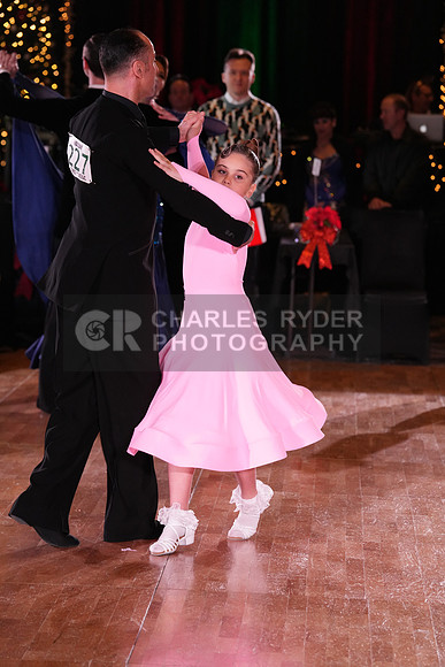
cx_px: 222
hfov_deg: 9.8
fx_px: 2594
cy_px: 334
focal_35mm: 140
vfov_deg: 14.7
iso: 2500
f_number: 5
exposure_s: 1/200
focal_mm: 140
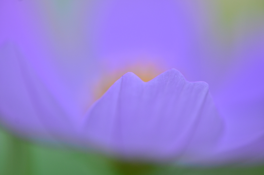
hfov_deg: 16.1
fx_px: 933
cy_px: 88
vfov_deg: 10.7
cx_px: 132
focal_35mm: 128
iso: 320
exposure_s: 1/80
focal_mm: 85
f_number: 4.8
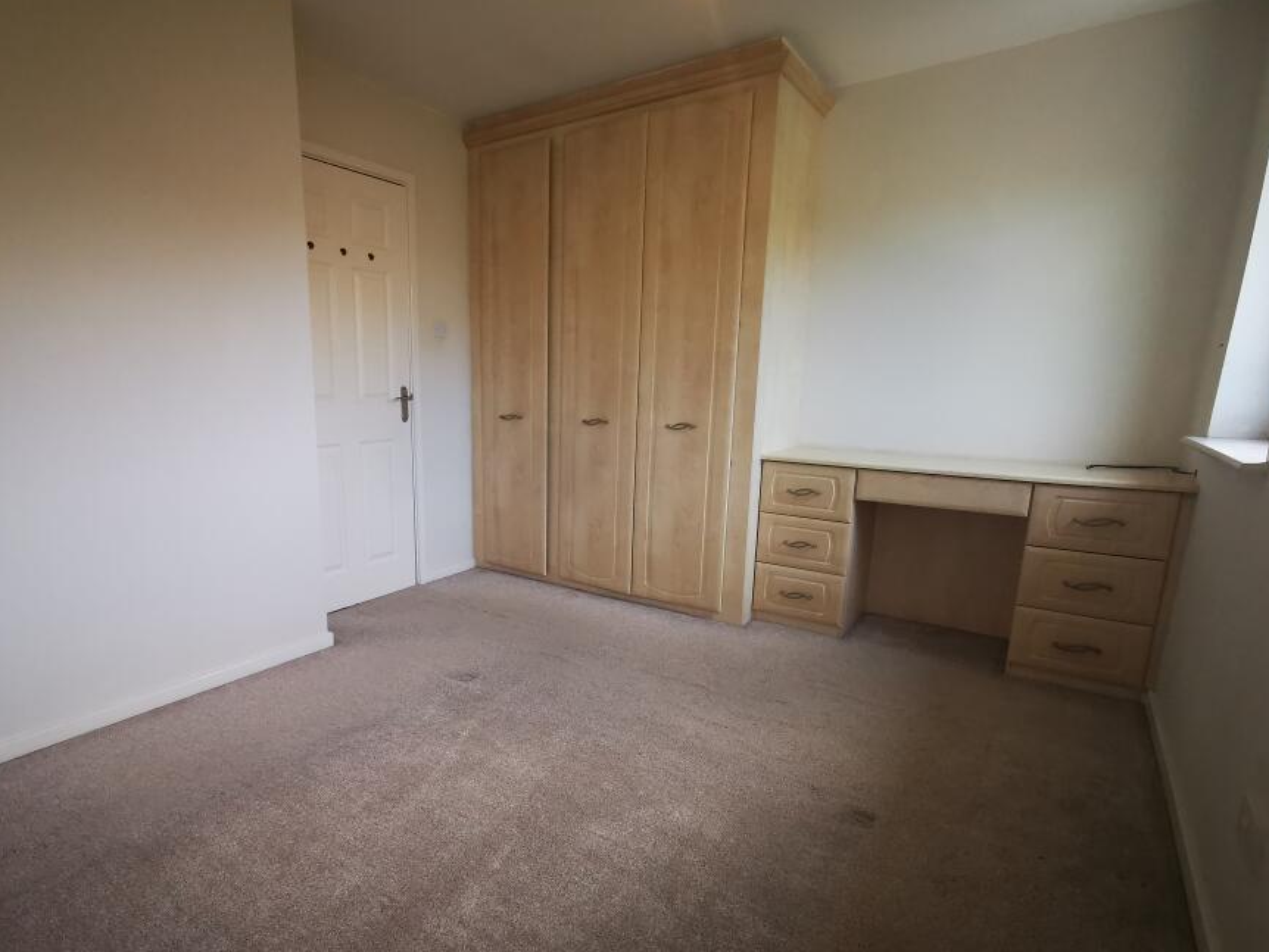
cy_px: 528
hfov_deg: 84.2
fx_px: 697
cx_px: 552
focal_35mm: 19
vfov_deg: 68.5
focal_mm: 2.35
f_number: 2.2
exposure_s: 1/100
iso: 250
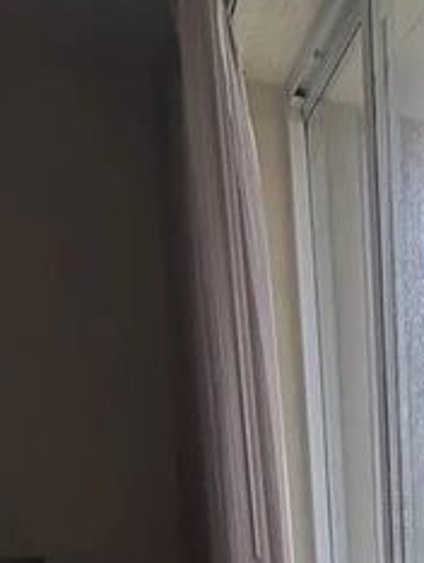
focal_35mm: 51
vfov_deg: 30.0
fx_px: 831
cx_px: 670
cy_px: 728
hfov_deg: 22.4
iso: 40
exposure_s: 1/169
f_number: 2.2
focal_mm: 2.22
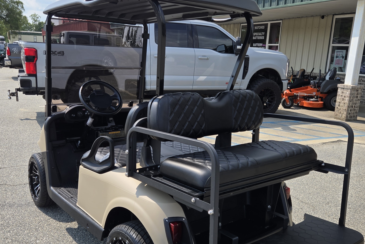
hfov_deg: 54.4
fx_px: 355
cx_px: 168
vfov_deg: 37.7
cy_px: 147
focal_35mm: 35
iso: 25
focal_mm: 5.4
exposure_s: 1/1425
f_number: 1.8
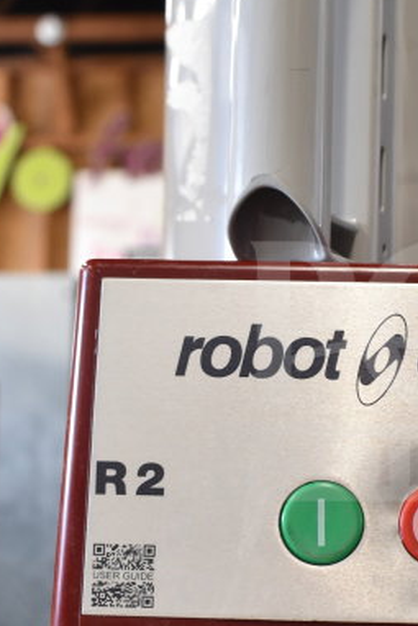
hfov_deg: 17.0
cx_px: 397
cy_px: 371
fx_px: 1375
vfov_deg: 25.6
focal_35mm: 79
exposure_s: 1/40
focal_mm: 22
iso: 800
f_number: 3.8
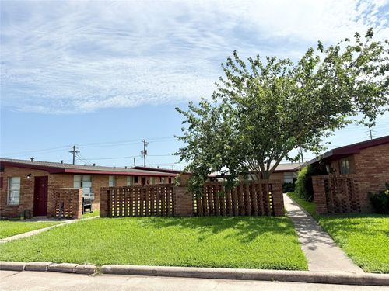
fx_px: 270
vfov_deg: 56.8
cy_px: 146
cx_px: 194
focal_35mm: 24
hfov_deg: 71.6
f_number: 1.78
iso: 80
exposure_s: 1/7353
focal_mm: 6.76
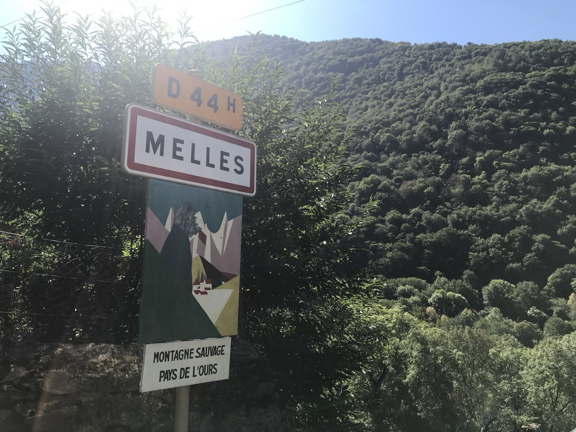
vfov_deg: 49.7
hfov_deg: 63.4
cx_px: 288
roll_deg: +1.3
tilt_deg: +6.3
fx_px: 466
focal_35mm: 28
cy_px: 216
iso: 20
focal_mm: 3.99
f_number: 1.8
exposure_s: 1/1520
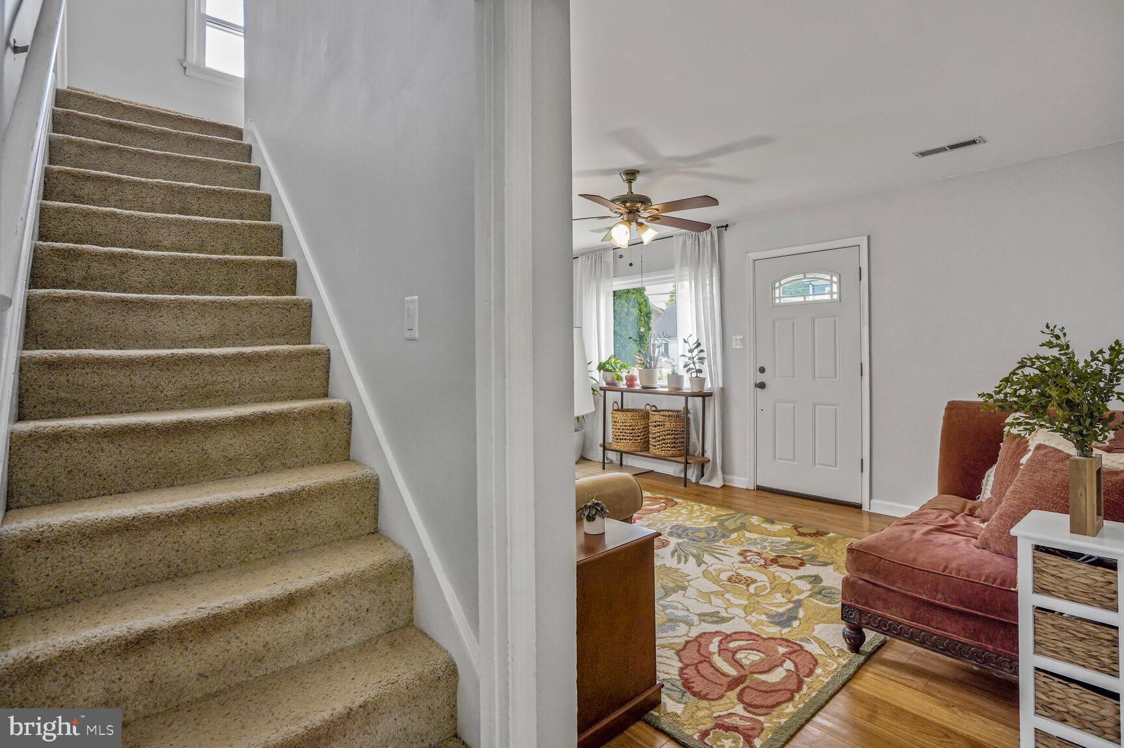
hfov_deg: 96.8
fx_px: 499
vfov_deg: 73.7
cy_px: 374
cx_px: 562
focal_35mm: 16
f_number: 8
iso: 800
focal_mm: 16
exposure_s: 1/80
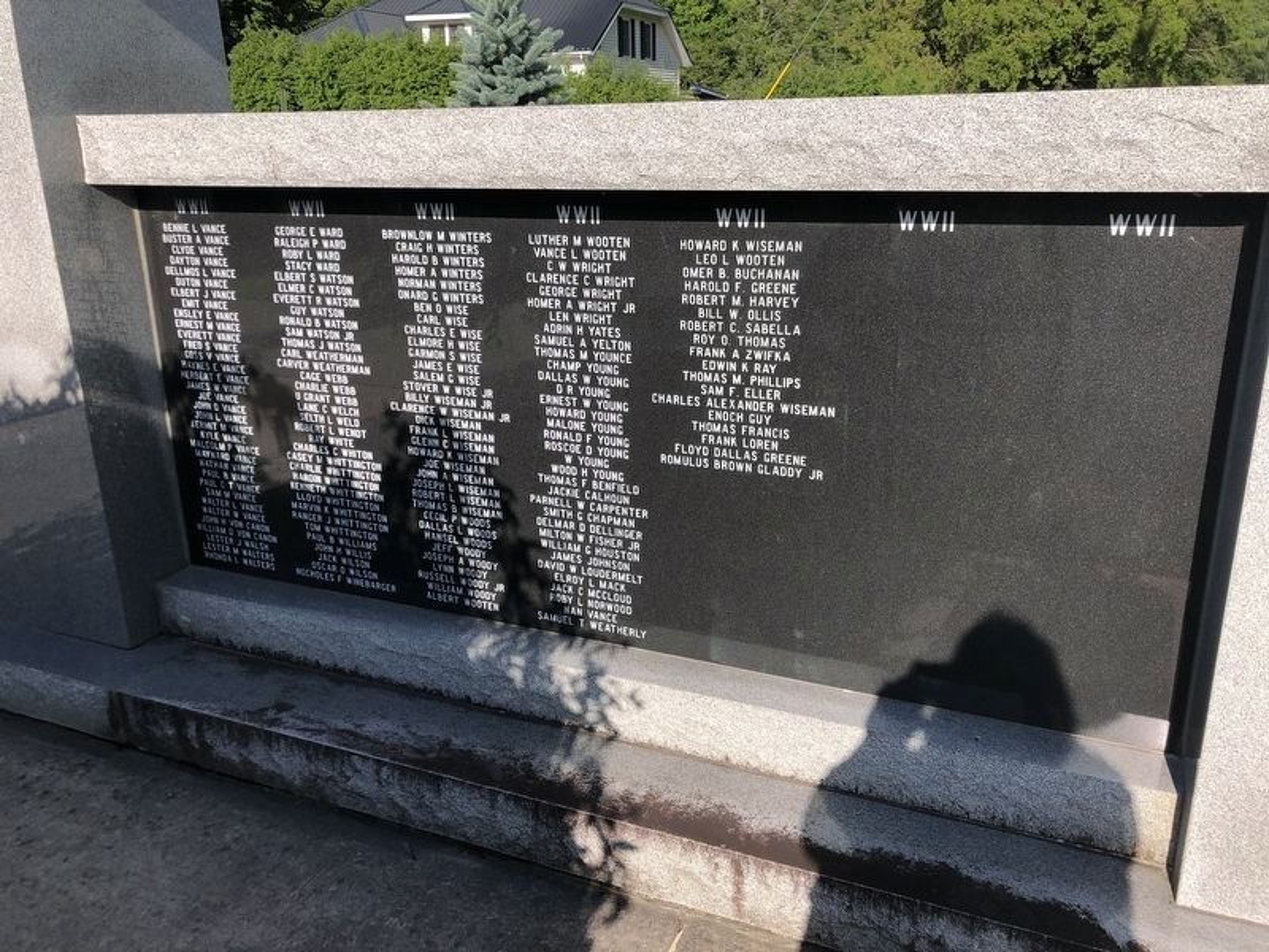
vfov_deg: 49.7
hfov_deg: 63.4
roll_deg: +1.4
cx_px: 634
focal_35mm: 28
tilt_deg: -19.5
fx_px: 1026
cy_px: 476
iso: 20
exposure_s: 1/1499
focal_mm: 4
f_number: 1.8
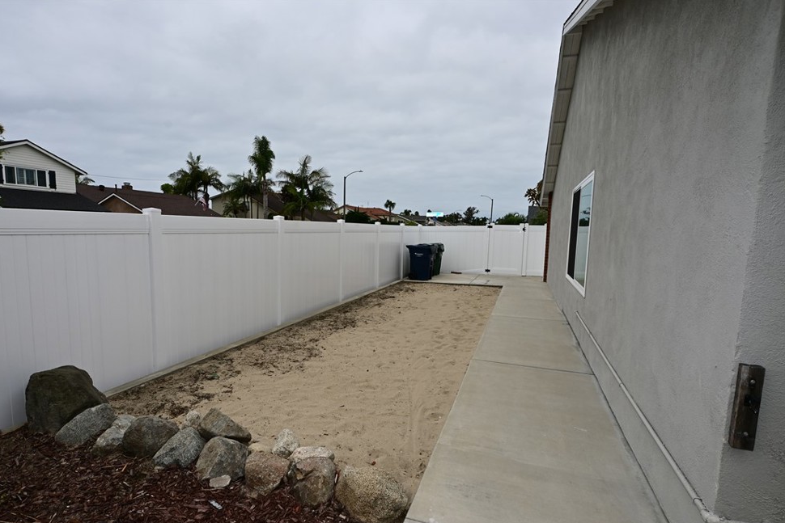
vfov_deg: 64.5
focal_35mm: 19
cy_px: 274
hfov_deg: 86.8
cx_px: 372
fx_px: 414
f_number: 13
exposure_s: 1/200
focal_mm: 12
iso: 100
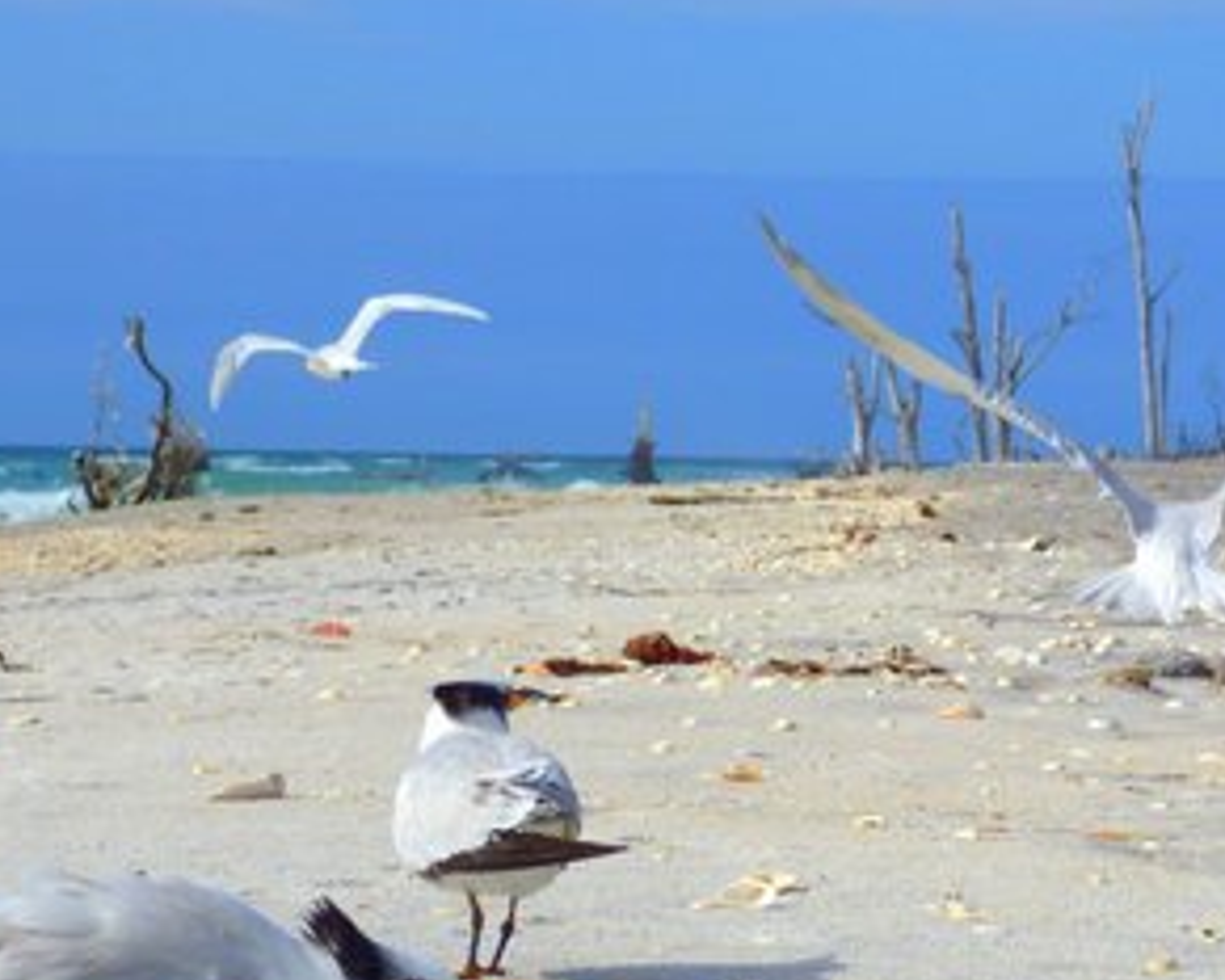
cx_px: 408
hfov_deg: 11.0
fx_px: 6347
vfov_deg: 8.8
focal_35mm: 175
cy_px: 711
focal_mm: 15.56
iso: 100
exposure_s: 1/1300
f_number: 4.6
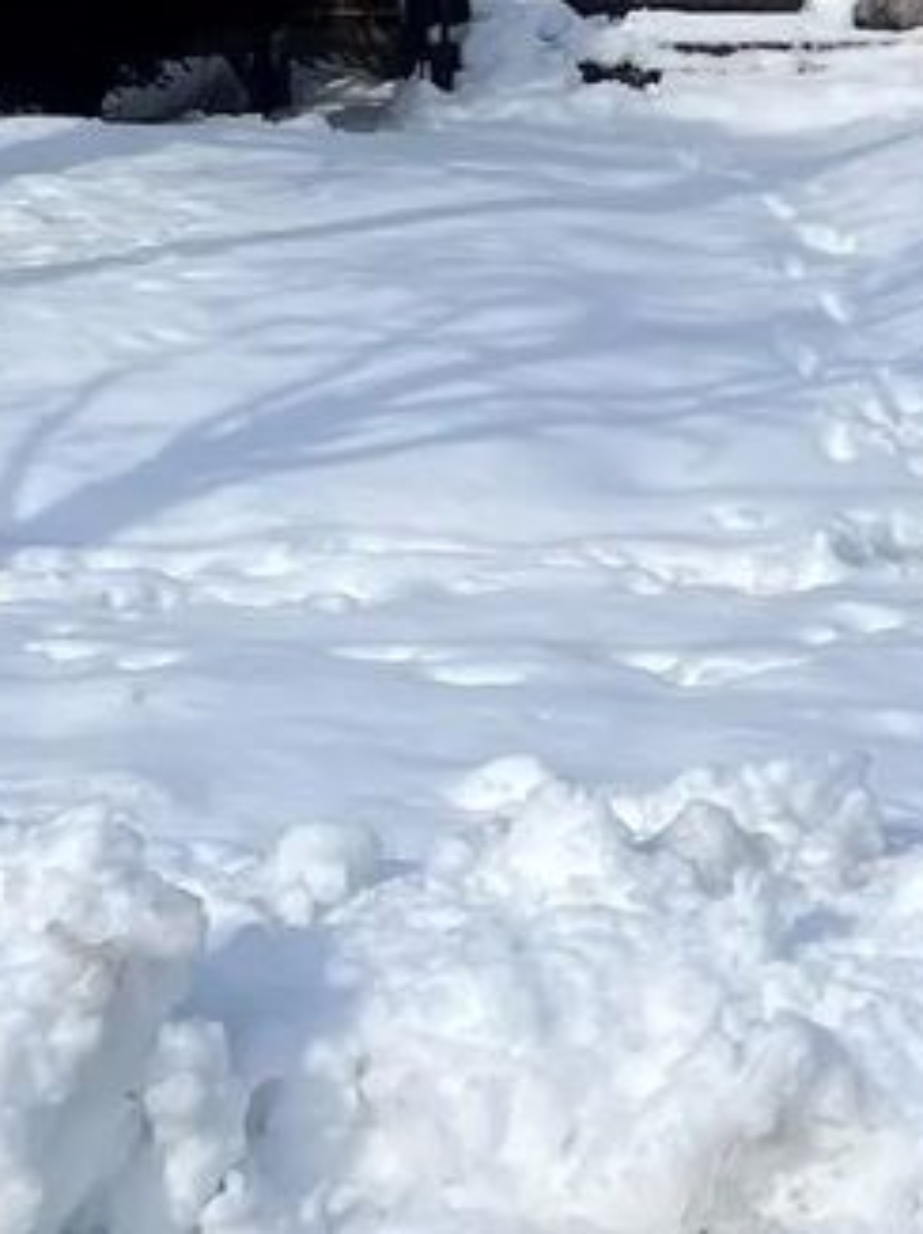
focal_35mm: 109
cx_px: 496
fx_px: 3880
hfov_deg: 13.6
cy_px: 32
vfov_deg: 17.7
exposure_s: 1/8696
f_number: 1.5
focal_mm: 5.7
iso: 50
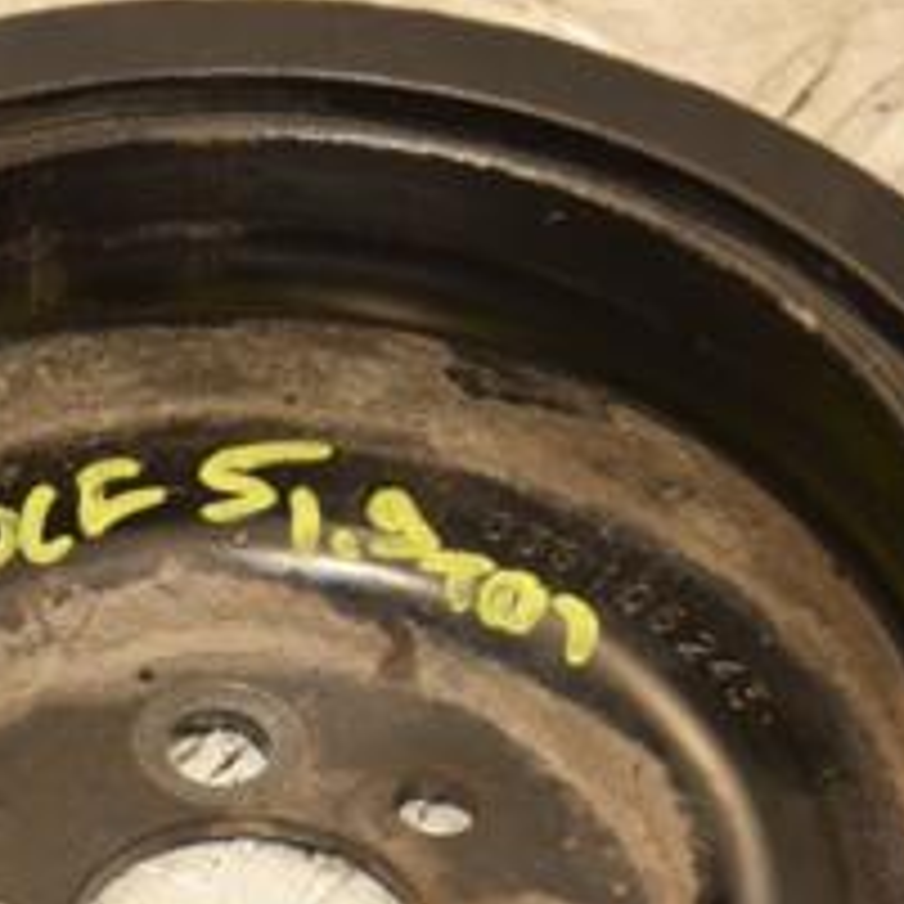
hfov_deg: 4.4
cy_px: 801
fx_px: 11797
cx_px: 157
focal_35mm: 399
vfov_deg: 4.4
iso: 800
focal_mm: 105
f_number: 5.6
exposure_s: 1/125
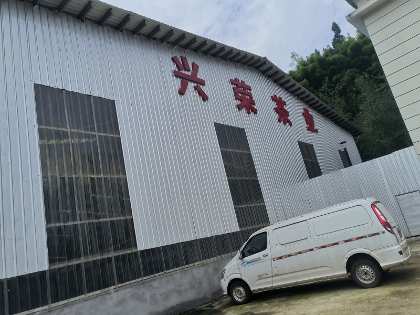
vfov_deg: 51.4
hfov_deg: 65.3
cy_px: 158
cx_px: 210
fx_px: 328
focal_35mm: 27
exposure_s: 1/1478
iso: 102
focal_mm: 5.52
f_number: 1.9
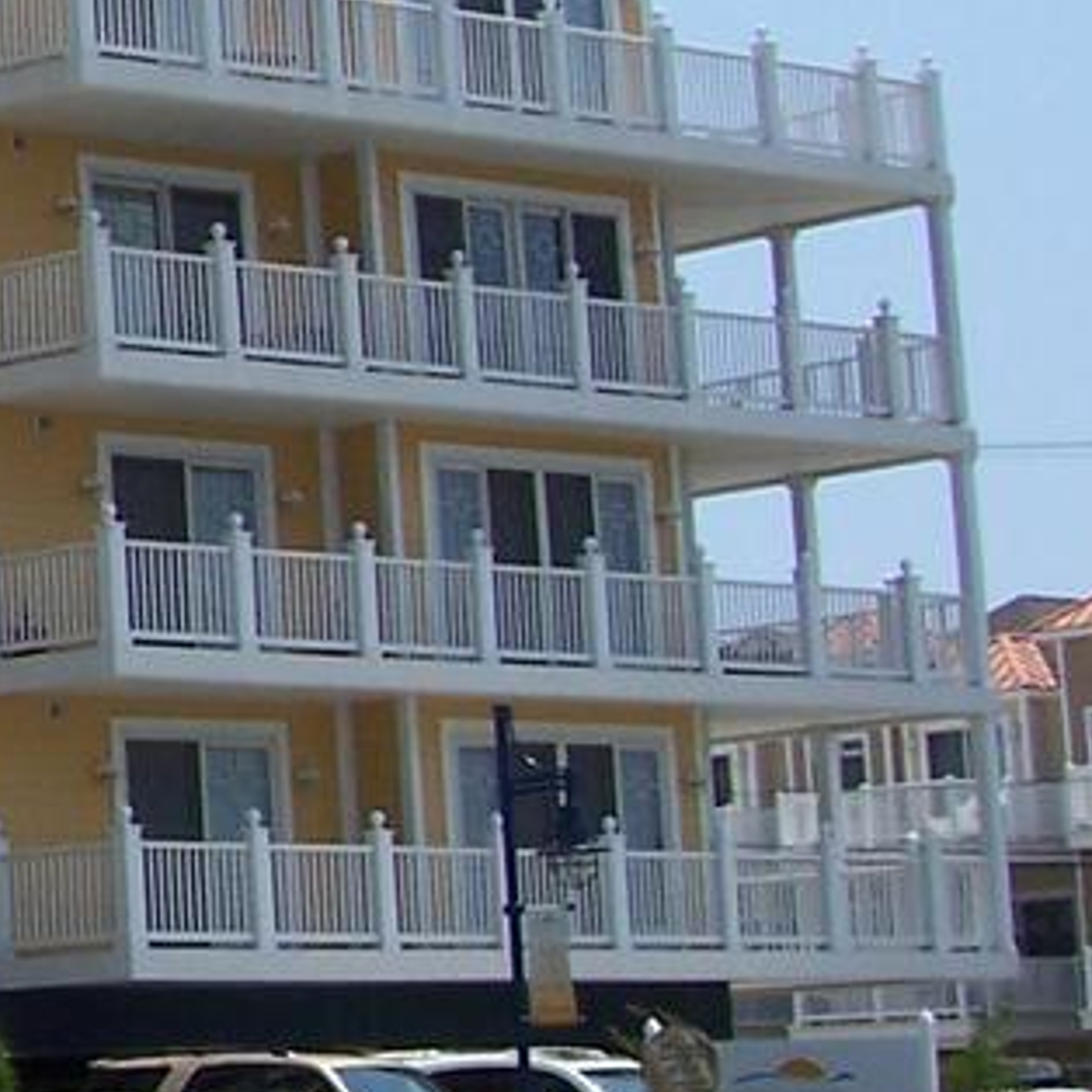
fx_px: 4925
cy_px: 236
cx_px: -1322
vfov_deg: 12.6
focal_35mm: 138
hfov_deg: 11.1
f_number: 5.6
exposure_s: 1/750
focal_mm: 5.6
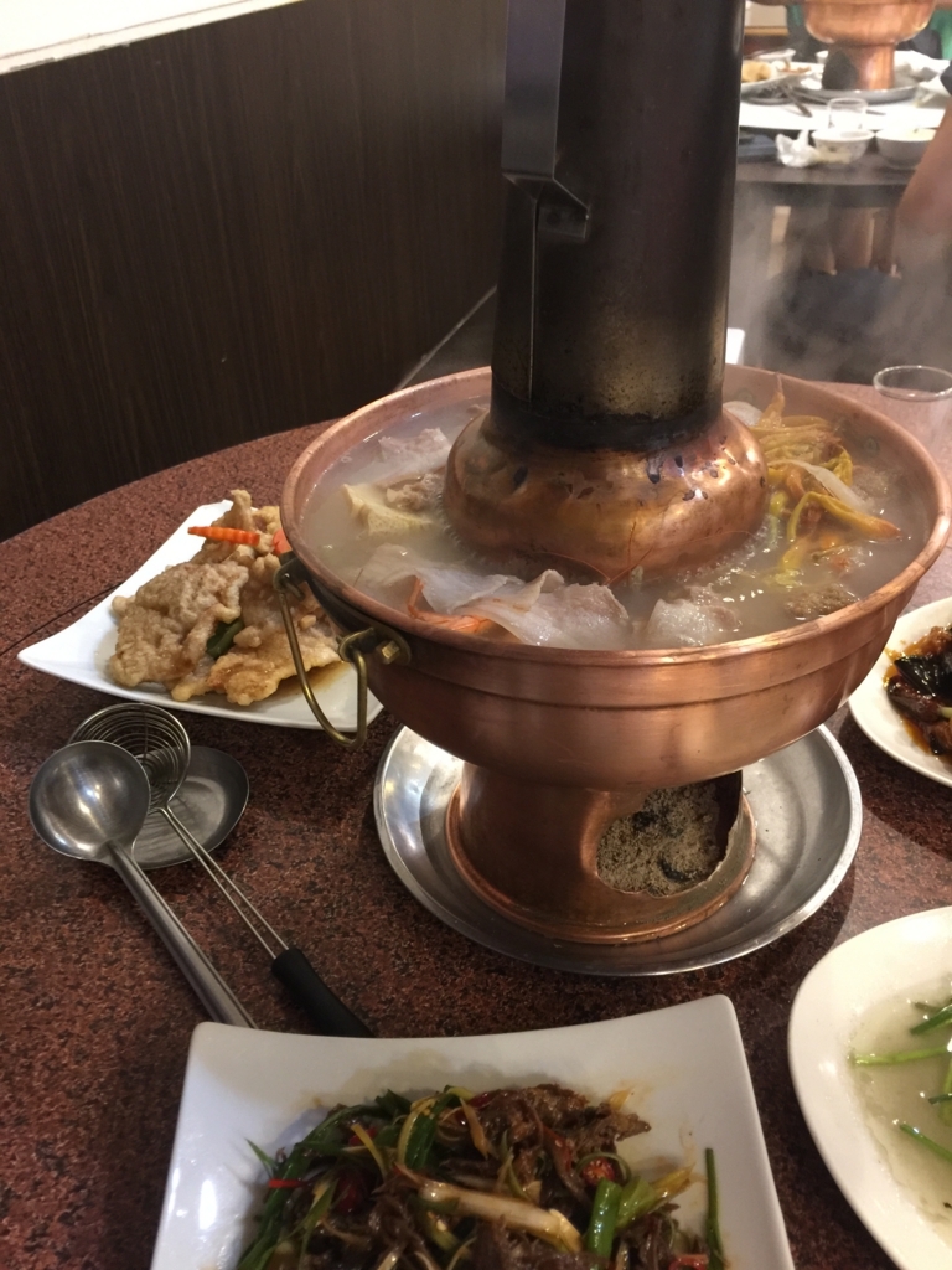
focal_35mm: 29
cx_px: 476
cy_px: 635
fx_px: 1063
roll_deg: +3.8
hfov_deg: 48.2
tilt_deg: -34.4
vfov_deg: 61.7
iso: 100
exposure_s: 1/10
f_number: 2.2
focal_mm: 4.15
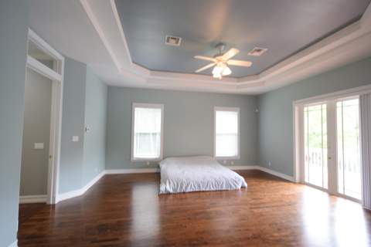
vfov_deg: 77.3
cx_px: 186
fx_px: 155
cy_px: 124
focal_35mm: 15
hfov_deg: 100.4
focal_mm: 10
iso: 720
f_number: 4
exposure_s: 1/60
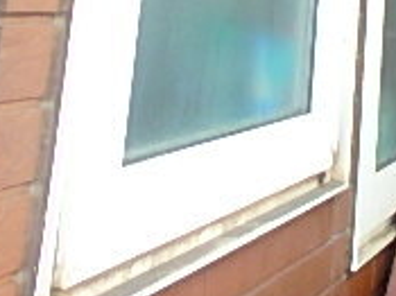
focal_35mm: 77
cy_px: -203
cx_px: 473
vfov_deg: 16.6
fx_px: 880
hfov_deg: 23.3
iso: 125
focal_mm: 3.7
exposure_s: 1/60
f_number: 3.5
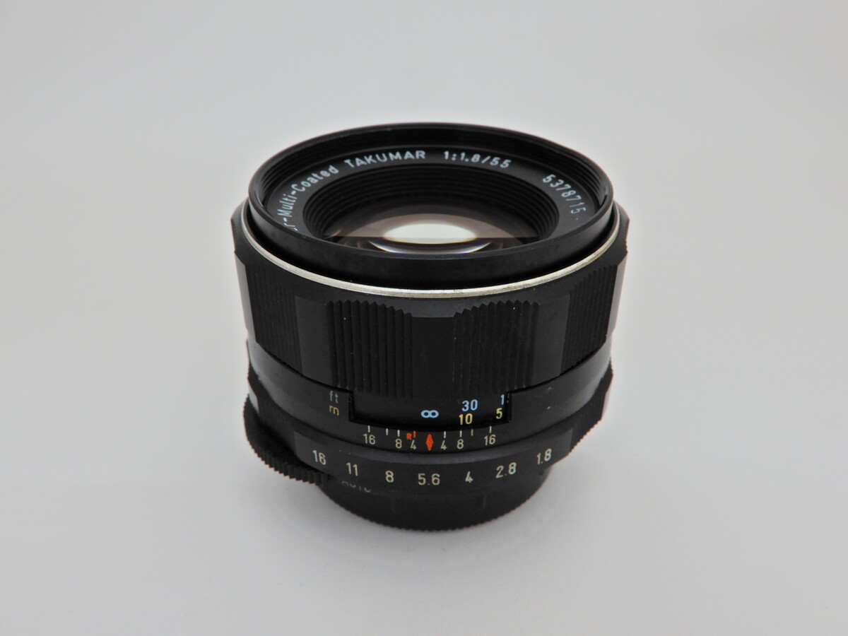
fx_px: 735
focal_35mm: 30
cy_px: 318
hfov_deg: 60.0
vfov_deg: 46.8
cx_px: 424
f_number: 4
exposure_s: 1/25
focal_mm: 5.4
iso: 125
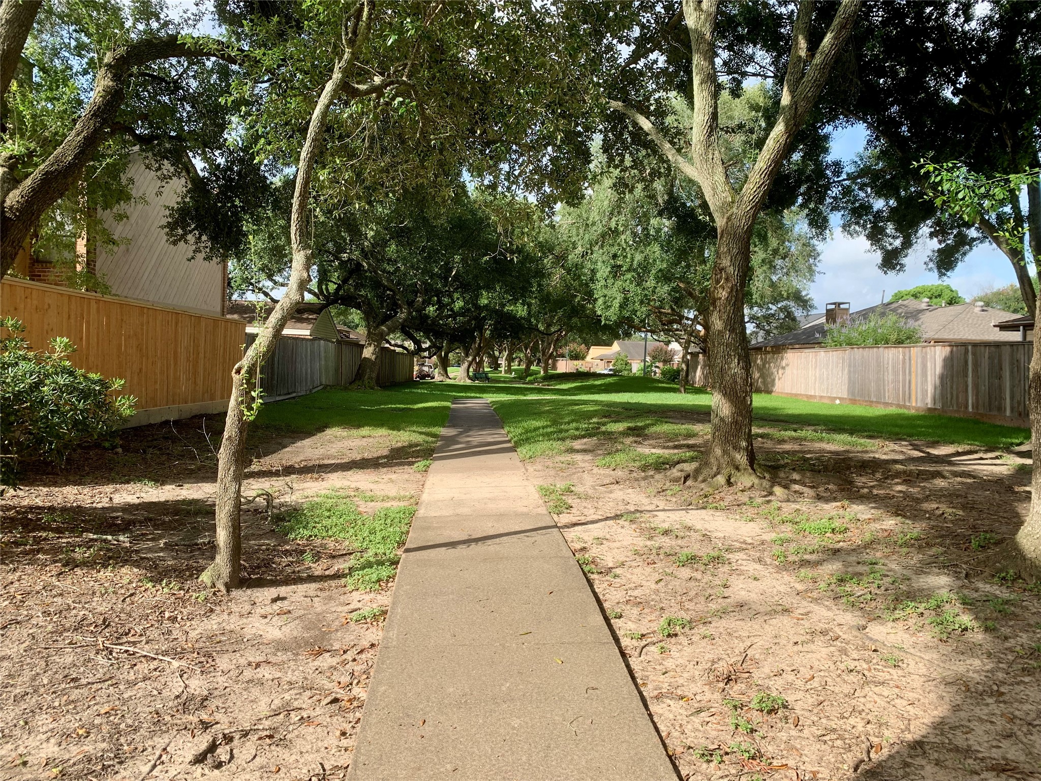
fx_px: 782
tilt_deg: +1.4
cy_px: 390
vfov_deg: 53.1
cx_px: 520
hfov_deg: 67.3
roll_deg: -2.6
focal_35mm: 26
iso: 25
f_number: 1.8
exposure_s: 1/864
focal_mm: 4.25
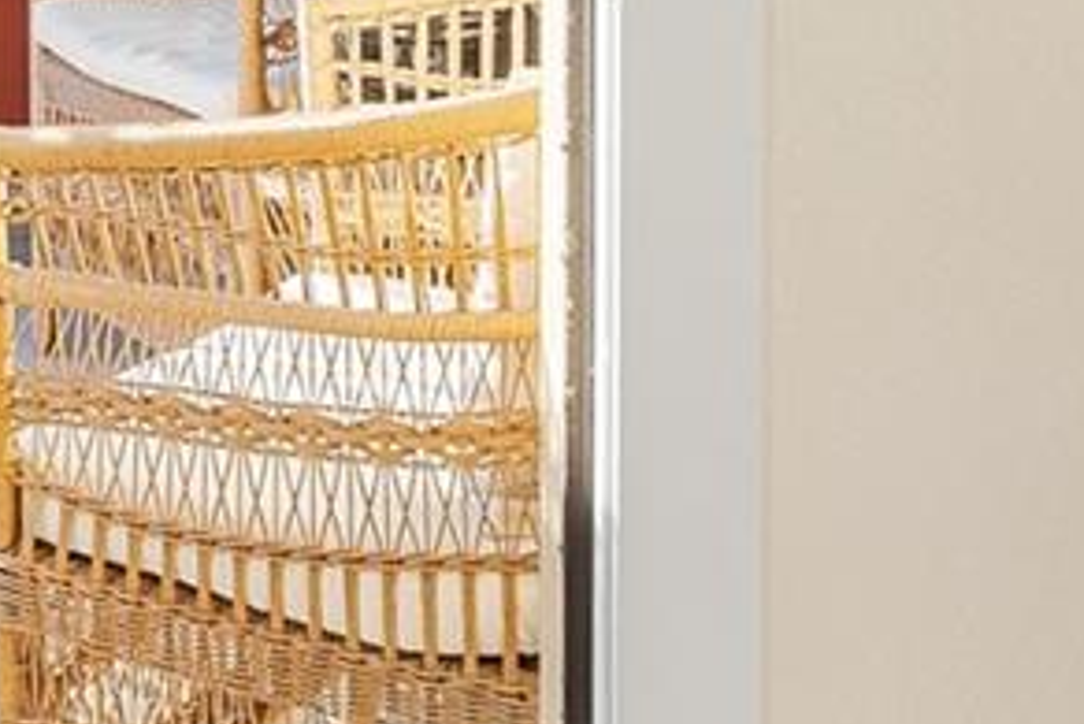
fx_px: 2802
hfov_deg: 20.6
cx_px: -178
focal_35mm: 93
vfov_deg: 14.2
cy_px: -208
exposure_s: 1/50
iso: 400
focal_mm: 17
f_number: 8
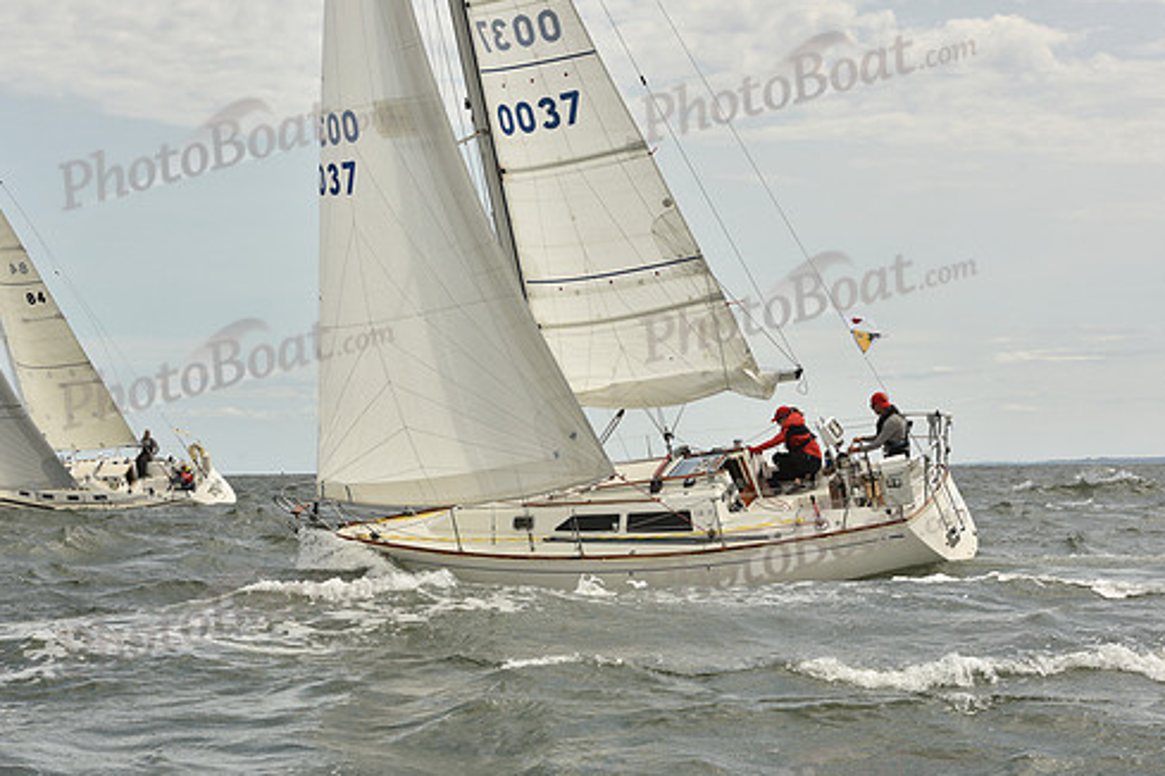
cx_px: 519
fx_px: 2686
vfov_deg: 16.4
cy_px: 458
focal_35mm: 83
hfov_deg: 24.5
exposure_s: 1/800
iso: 250
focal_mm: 70
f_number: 10
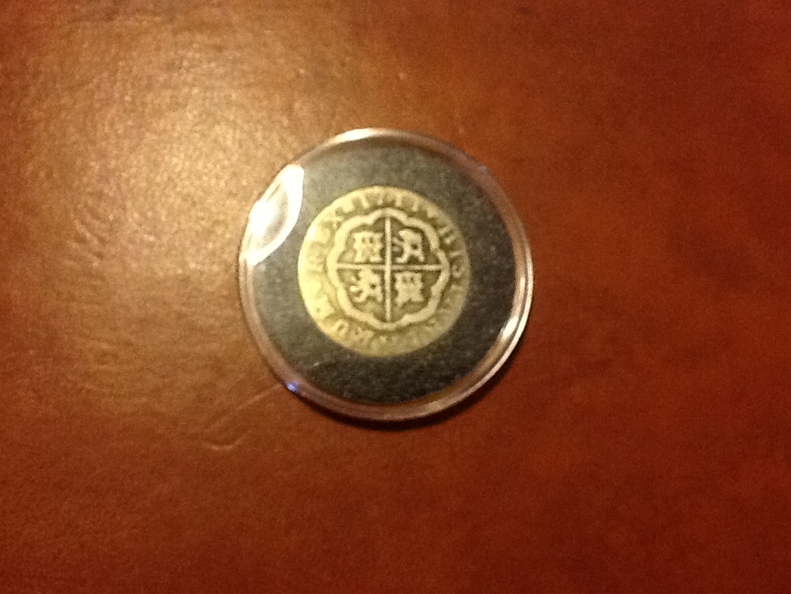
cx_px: 396
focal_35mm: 44
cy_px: 297
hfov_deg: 42.9
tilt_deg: -71.4
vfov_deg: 32.9
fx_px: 1005
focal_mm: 2.03
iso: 320
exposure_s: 1/30
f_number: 2.4
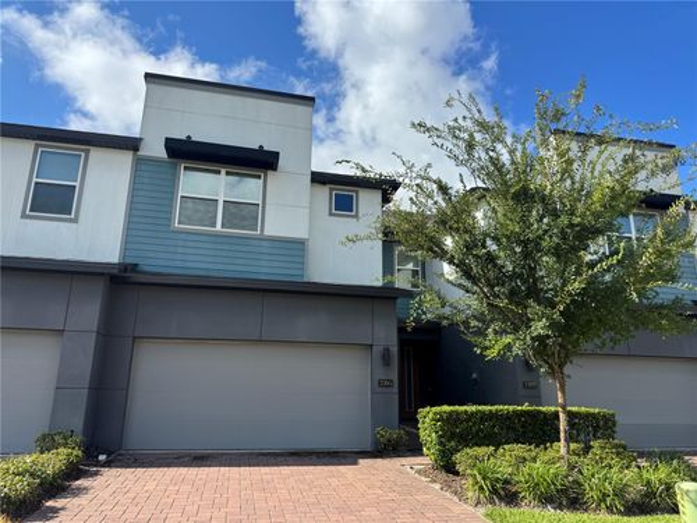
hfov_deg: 71.6
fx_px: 483
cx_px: 348
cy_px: 262
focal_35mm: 24
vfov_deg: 56.8
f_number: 1.78
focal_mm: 6.76
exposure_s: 1/3597
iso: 80
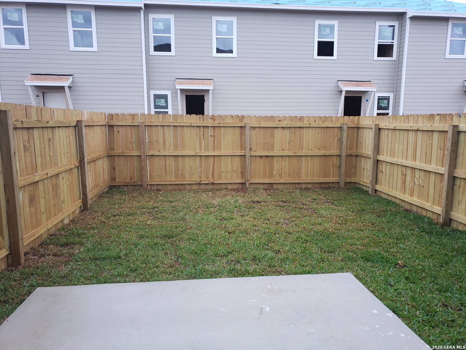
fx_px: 350
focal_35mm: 26
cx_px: 233
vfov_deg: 53.1
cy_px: 175
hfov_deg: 67.3
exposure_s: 1/60
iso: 100
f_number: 1.5
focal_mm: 4.3
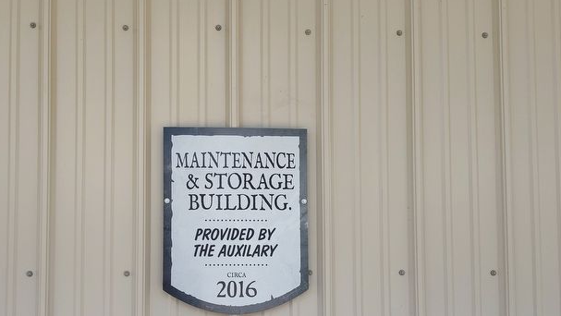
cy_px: 227
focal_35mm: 33
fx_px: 491
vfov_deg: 35.1
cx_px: 213
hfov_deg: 58.8
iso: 100
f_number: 1.8
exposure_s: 1/823
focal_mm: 5.56
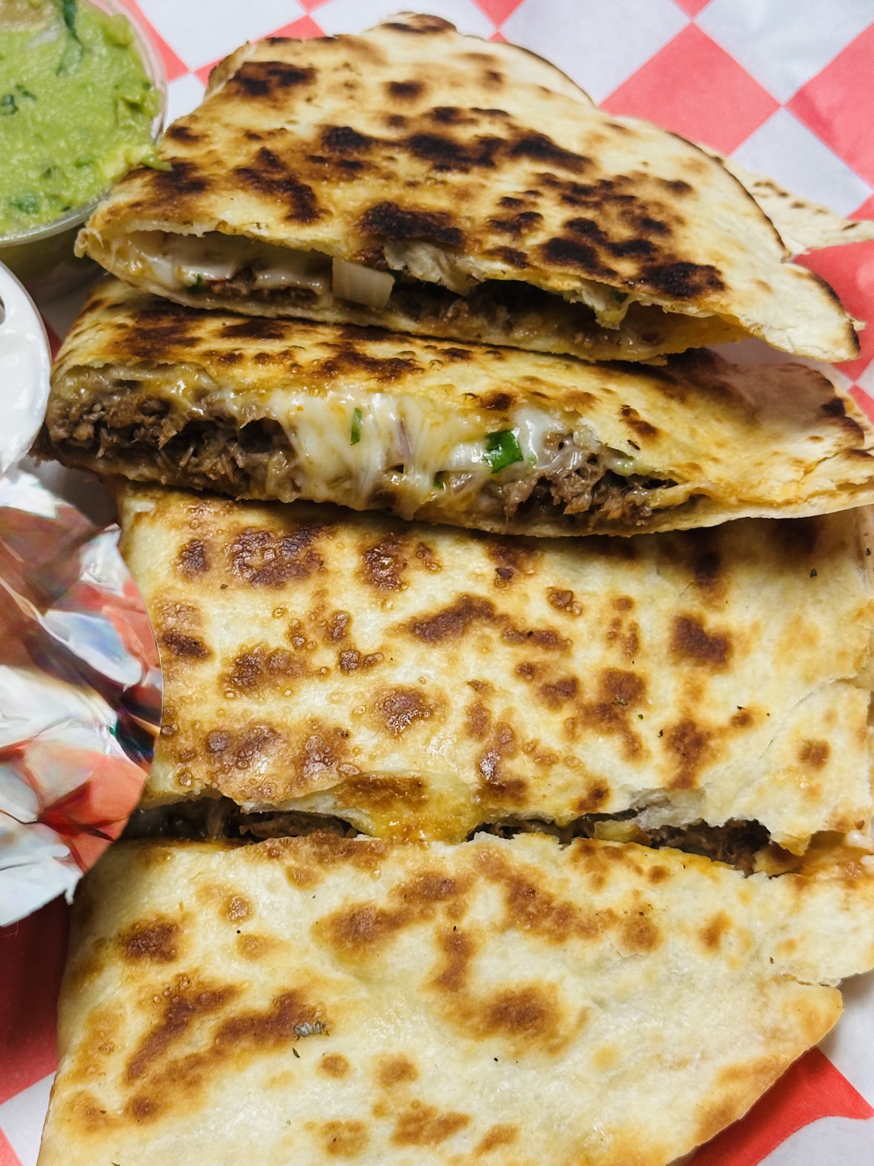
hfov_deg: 21.8
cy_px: 622
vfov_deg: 29.0
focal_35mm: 67
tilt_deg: -45.4
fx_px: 2256
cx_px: 278
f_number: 1.78
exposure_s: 1/60
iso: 64
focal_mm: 6.86
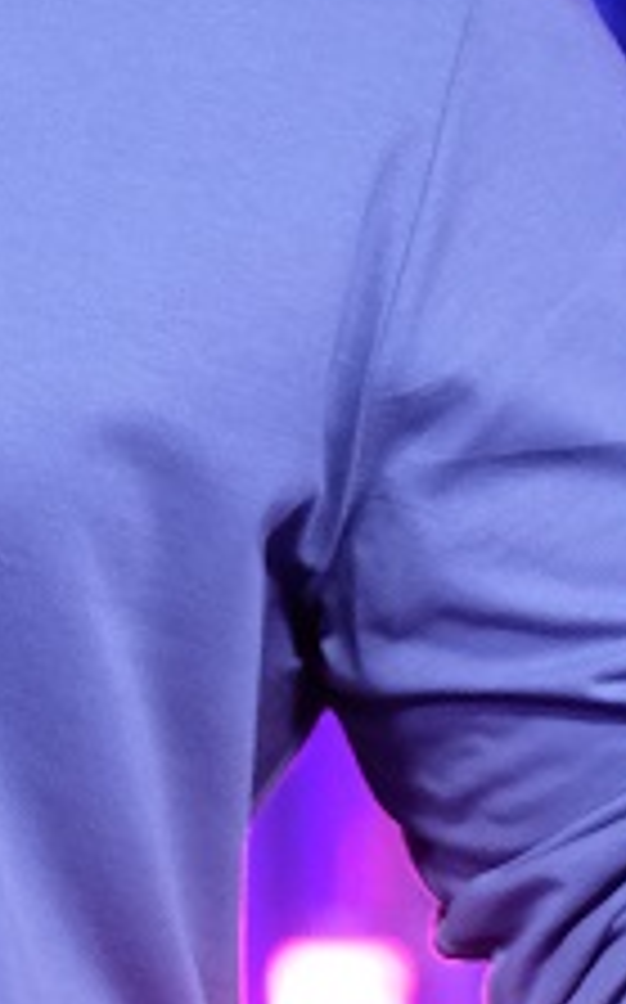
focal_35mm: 1152
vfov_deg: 1.8
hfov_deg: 1.1
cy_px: 540
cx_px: -392
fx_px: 31507
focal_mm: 140
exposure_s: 1/125
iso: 1600
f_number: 2.8
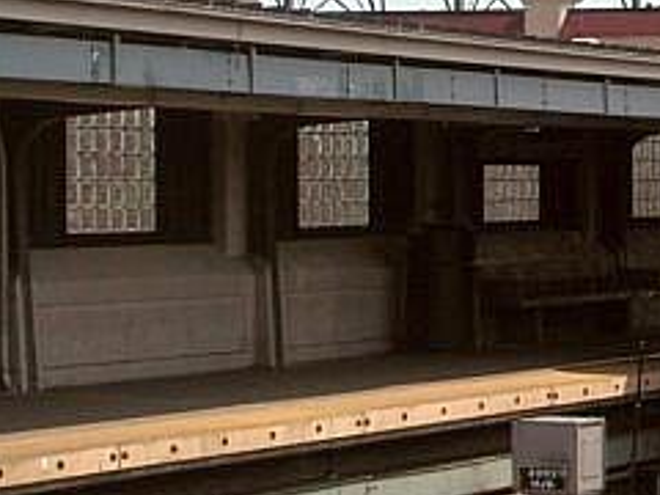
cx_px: 997
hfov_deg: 11.3
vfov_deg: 8.8
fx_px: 3203
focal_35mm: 168
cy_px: 261
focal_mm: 9.1
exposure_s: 1/1000
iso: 80
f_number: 3.7
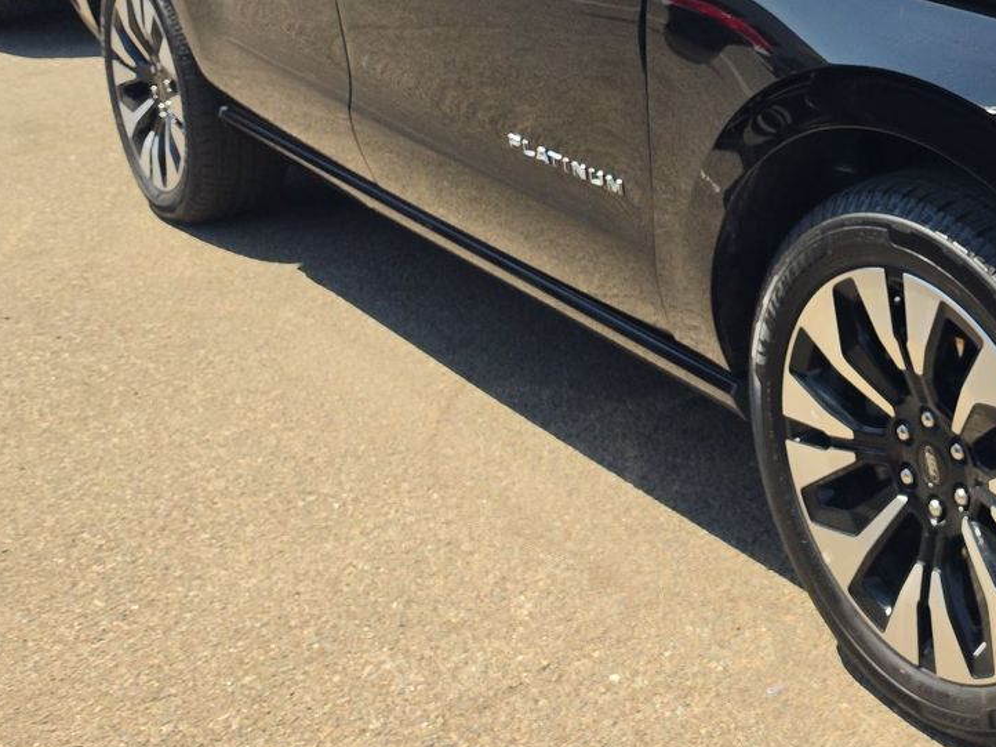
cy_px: 44
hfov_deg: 34.0
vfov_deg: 27.3
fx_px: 1467
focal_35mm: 51
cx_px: 1008
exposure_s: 1/3617
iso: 63
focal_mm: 6.5
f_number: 1.4
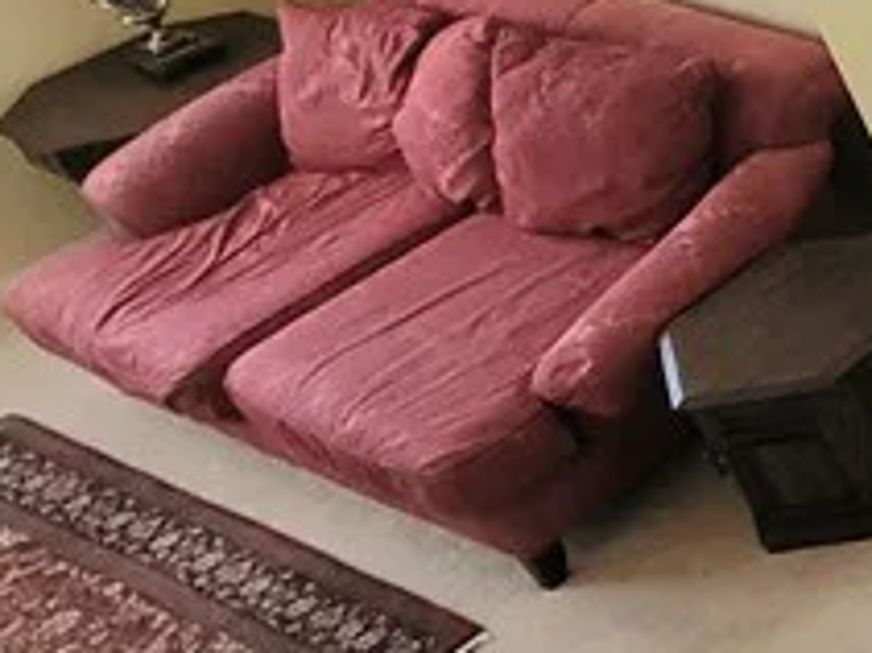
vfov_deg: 21.6
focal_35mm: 63
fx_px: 1586
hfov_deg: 15.6
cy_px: -124
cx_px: 2058
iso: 250
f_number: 2.2
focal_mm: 2.2
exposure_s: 1/60.2
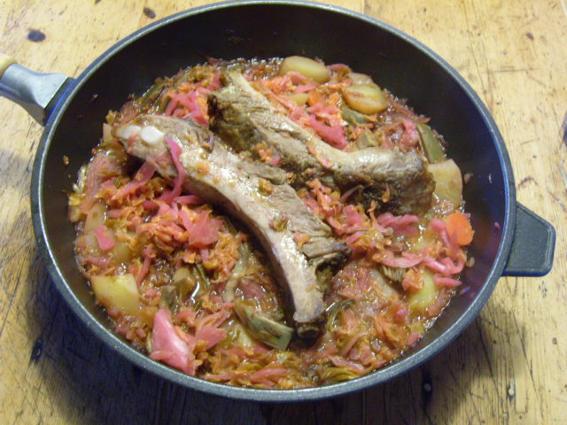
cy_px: 212
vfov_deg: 40.7
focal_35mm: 35
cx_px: 284
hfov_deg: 52.6
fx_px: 573
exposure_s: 1/4
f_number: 2.8
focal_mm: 7.4
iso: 200
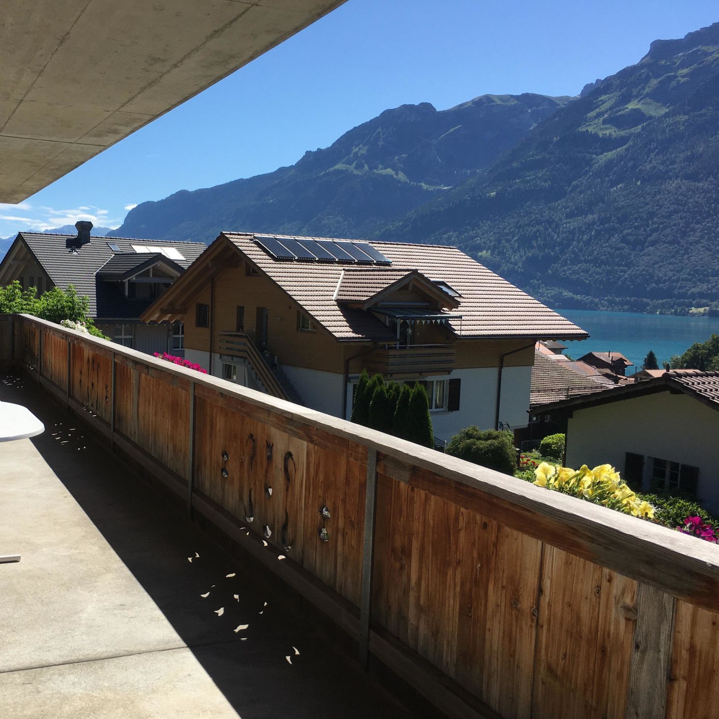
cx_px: 255
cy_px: 364
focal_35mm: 35
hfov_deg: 46.6
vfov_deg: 47.2
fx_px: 822
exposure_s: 1/1972
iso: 25
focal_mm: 4.15
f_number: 2.2
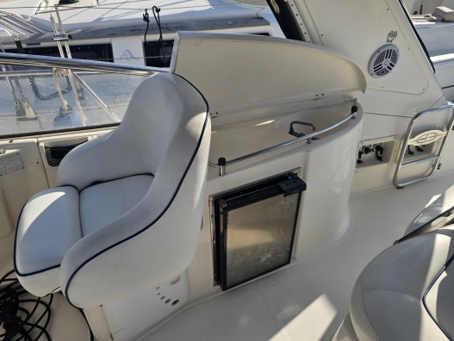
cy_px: 164
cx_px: 220
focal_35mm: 24
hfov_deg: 71.5
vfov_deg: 56.9
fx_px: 315
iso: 10
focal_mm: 6.3
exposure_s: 1/647
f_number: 1.7
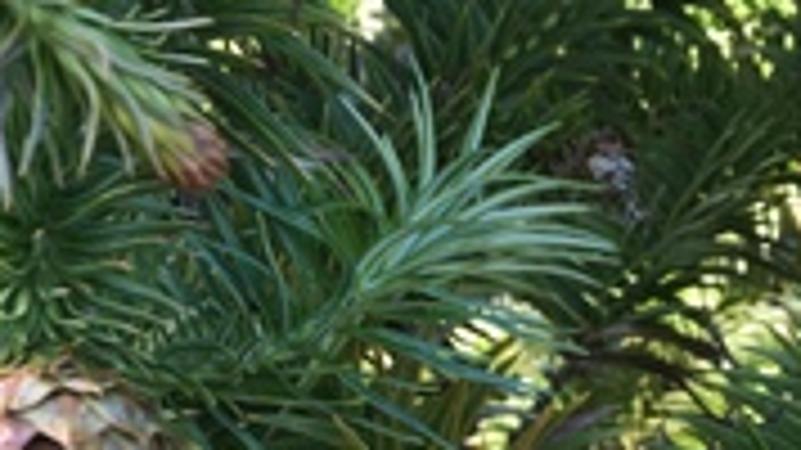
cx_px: 230
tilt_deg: -34.1
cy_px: 549
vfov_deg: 16.3
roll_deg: -2.4
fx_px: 1508
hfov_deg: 29.4
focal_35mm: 71
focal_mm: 4.15
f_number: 2.2
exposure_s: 1/112
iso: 32
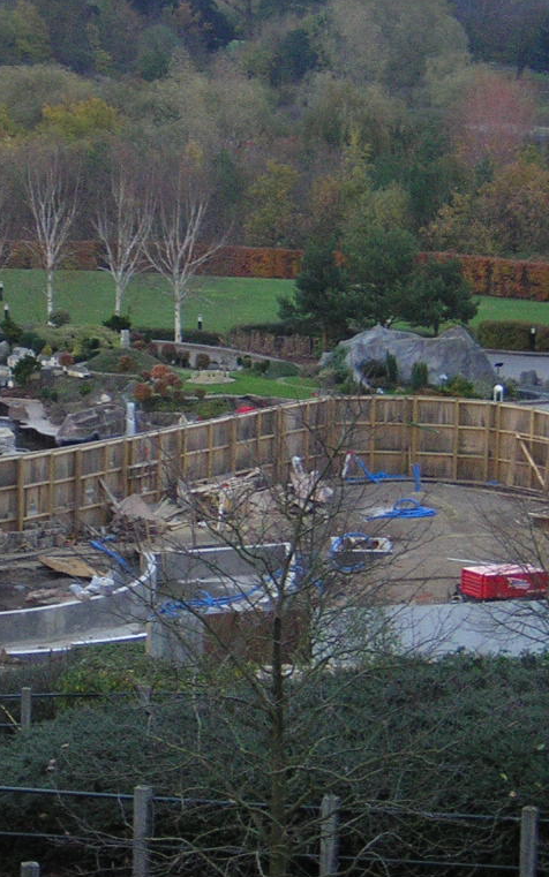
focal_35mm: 154
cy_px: 439
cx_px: 161
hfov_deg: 8.5
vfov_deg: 13.6
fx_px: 3685
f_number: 4.7
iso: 400
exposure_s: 1/60.1
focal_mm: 14.1
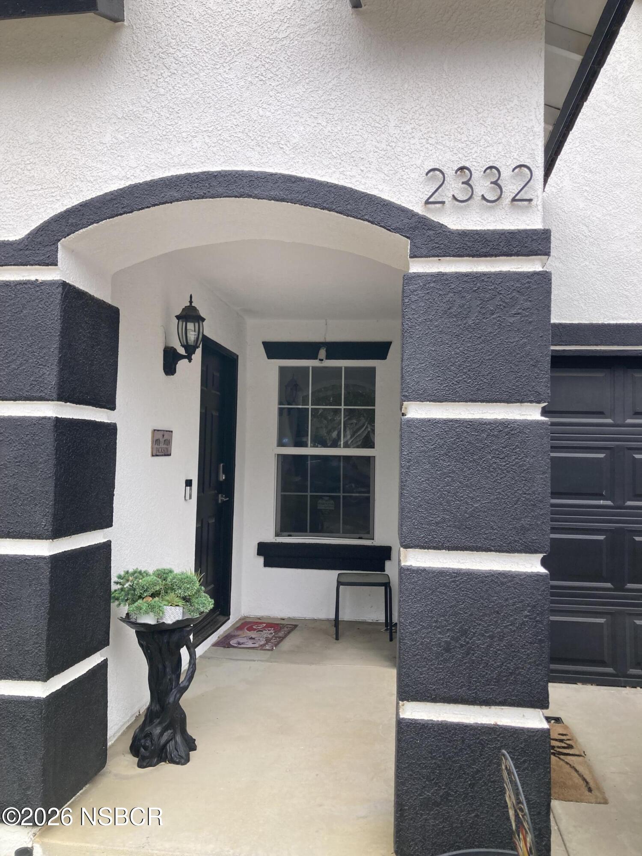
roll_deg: -0.6
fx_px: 692
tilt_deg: +4.2
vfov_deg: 63.4
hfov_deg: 49.7
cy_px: 428
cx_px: 321
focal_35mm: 28
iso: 20
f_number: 1.8
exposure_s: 1/873
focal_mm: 3.99
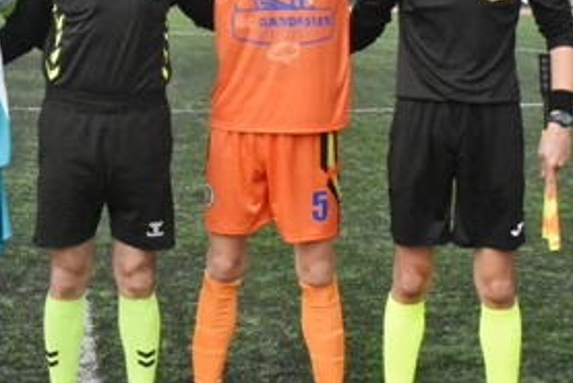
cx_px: 145
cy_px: 131
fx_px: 1656
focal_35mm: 104
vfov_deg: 13.2
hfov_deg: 19.5
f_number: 18
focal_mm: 30
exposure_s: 1/1250
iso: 8000
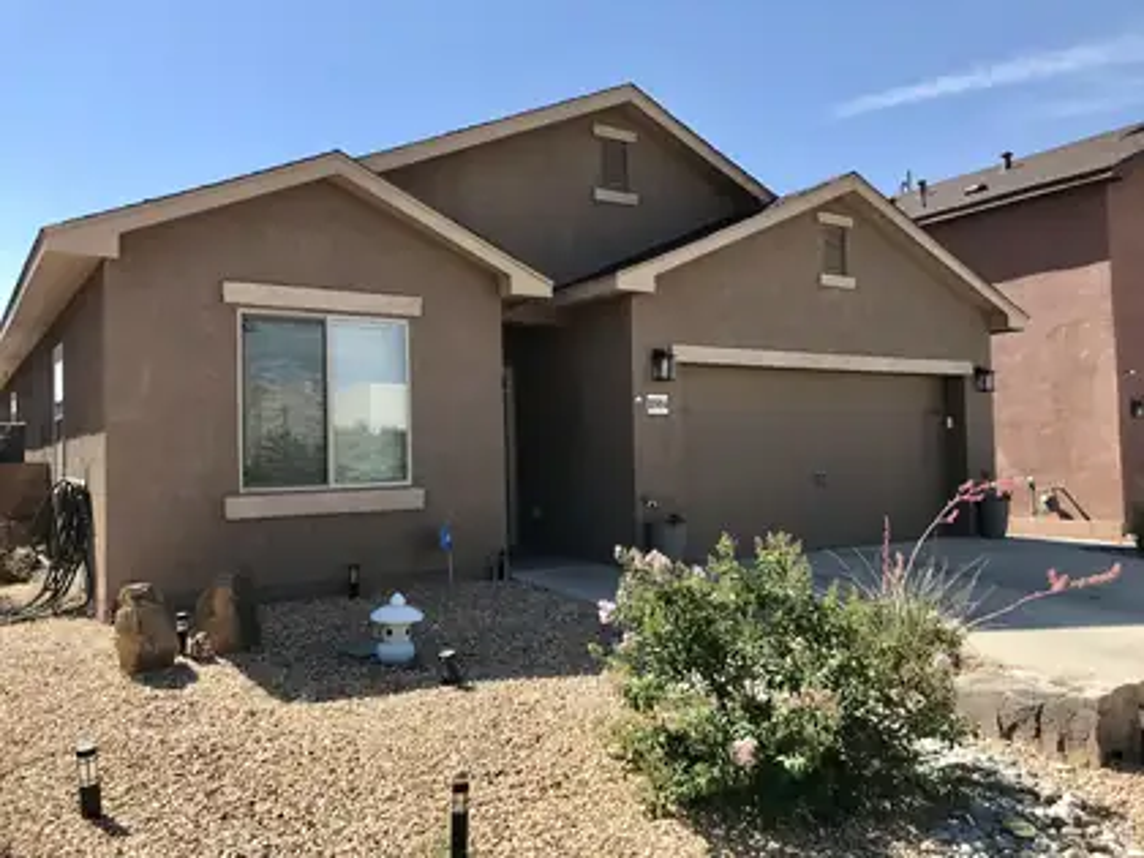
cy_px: 429
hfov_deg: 63.4
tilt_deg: +1.8
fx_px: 925
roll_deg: +2.7
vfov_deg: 49.7
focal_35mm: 28
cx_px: 572
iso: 20
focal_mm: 3.99
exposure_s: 1/1546
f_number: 1.8
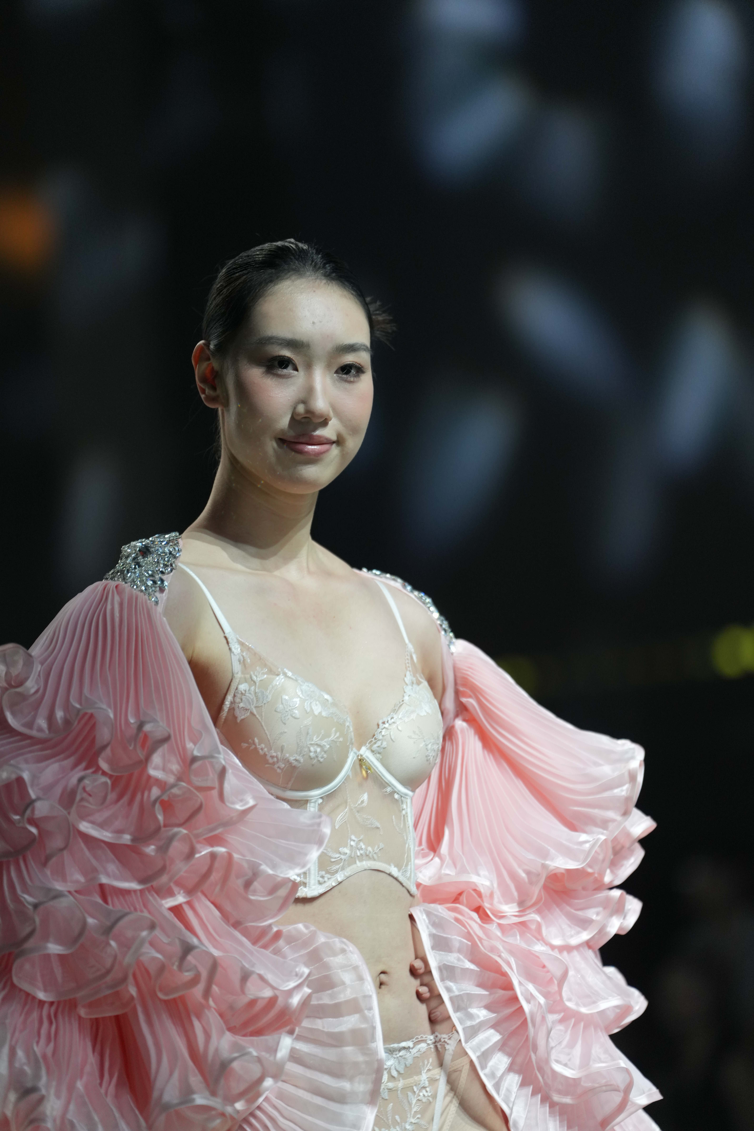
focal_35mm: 200
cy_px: 566
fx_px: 6283
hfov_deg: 6.9
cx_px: 377
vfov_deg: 10.3
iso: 1250
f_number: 2.8
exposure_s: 1/400
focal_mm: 200
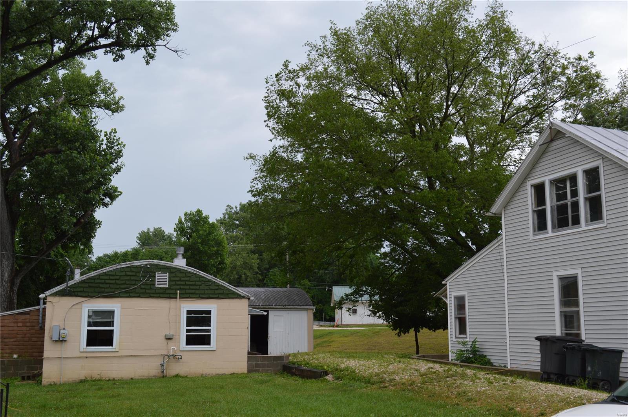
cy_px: 208
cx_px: 314
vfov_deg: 34.1
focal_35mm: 39
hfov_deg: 49.6
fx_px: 680
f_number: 6.3
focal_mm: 26
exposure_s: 1/160
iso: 100
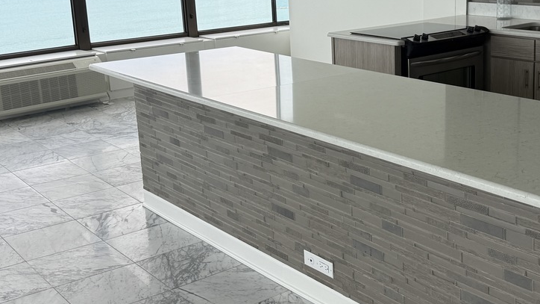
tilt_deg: -11.5
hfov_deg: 39.3
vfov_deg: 23.0
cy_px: 105
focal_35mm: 52
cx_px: 365
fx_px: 744
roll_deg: +1.2
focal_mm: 6.76
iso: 100
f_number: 1.78
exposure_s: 1/1139
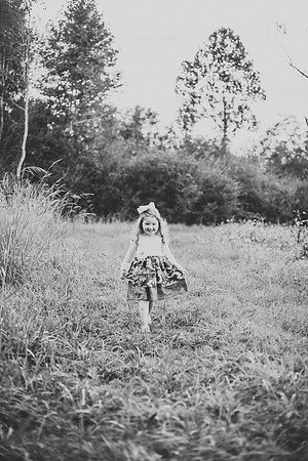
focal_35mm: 50
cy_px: 230
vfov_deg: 39.6
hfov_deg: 27.0
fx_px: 642
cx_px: 154
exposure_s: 1/800
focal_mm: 50
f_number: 2
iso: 400
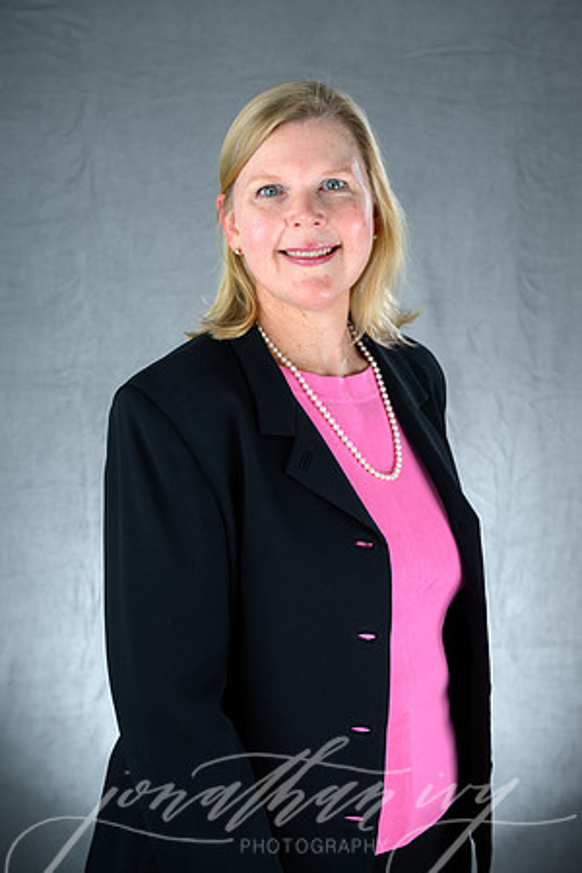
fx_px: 1697
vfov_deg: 28.8
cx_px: 291
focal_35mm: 70
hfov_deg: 19.5
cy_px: 436
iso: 100
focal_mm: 70
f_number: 7.1
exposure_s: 1/200
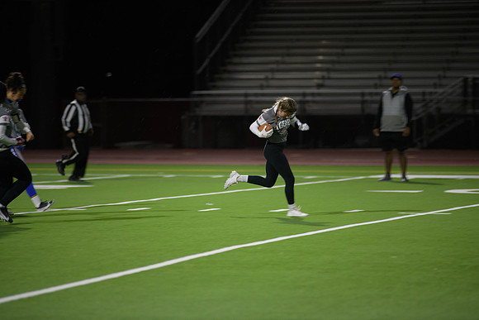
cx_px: 240
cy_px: 160
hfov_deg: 10.3
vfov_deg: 6.9
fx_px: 2662
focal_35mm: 200
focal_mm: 200
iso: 900
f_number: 2.8
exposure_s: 1/200
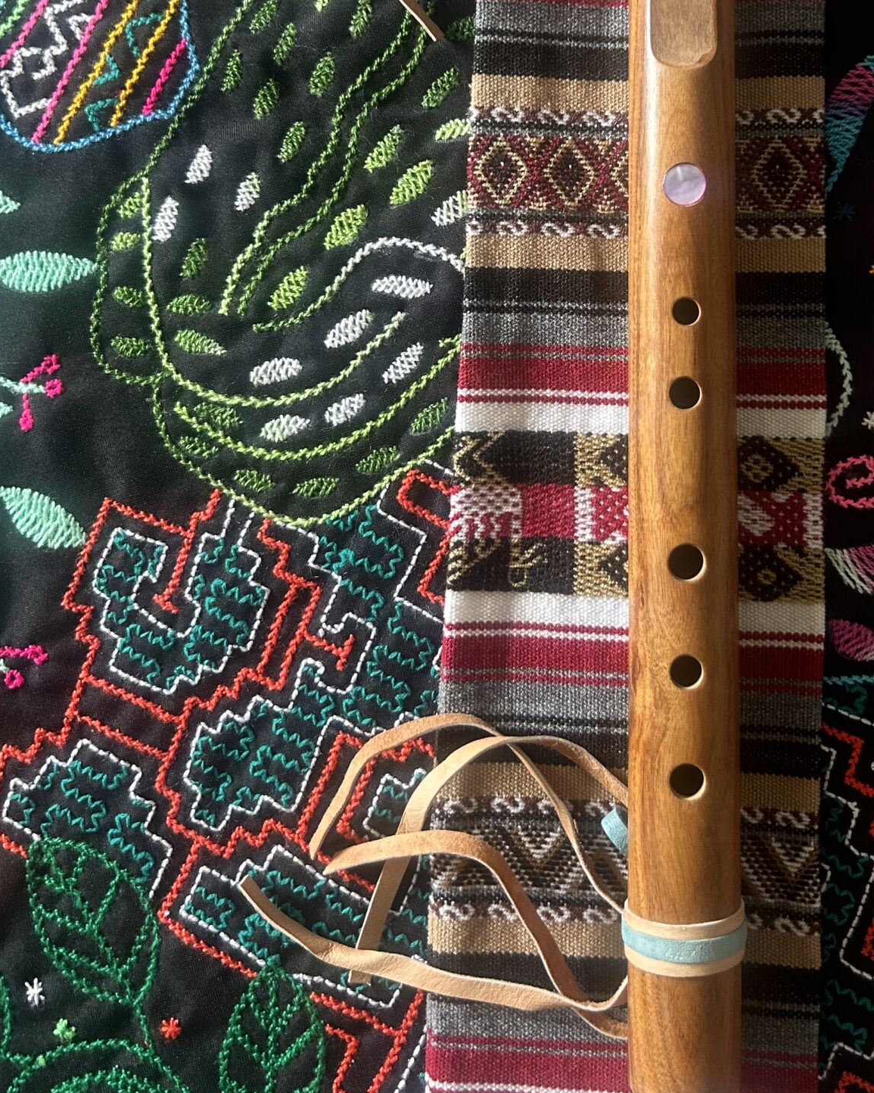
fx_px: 1455
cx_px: 608
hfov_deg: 33.0
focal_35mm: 45
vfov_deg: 40.0
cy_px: 266
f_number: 1.5
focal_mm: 5.7
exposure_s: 1/60
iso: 125
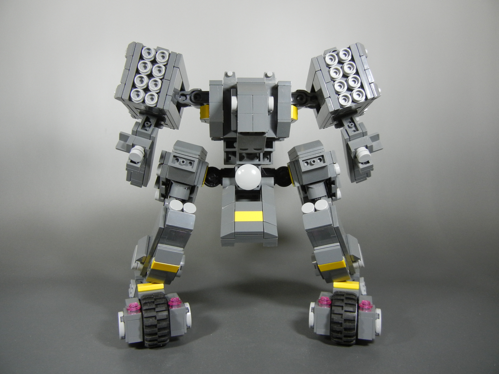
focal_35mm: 30
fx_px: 432
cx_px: 250
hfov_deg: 60.0
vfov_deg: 46.8
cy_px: 187
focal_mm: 5.4
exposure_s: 1/50.2
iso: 400
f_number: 3.5
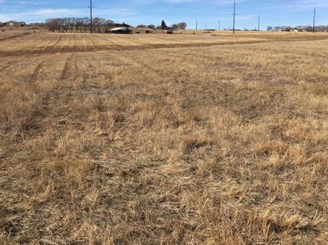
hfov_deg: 44.4
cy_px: 87
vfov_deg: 34.1
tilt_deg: -8.8
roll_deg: +0.5
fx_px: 398
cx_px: 122
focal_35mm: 42
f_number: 2.2
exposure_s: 1/2825
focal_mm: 4.15
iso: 32
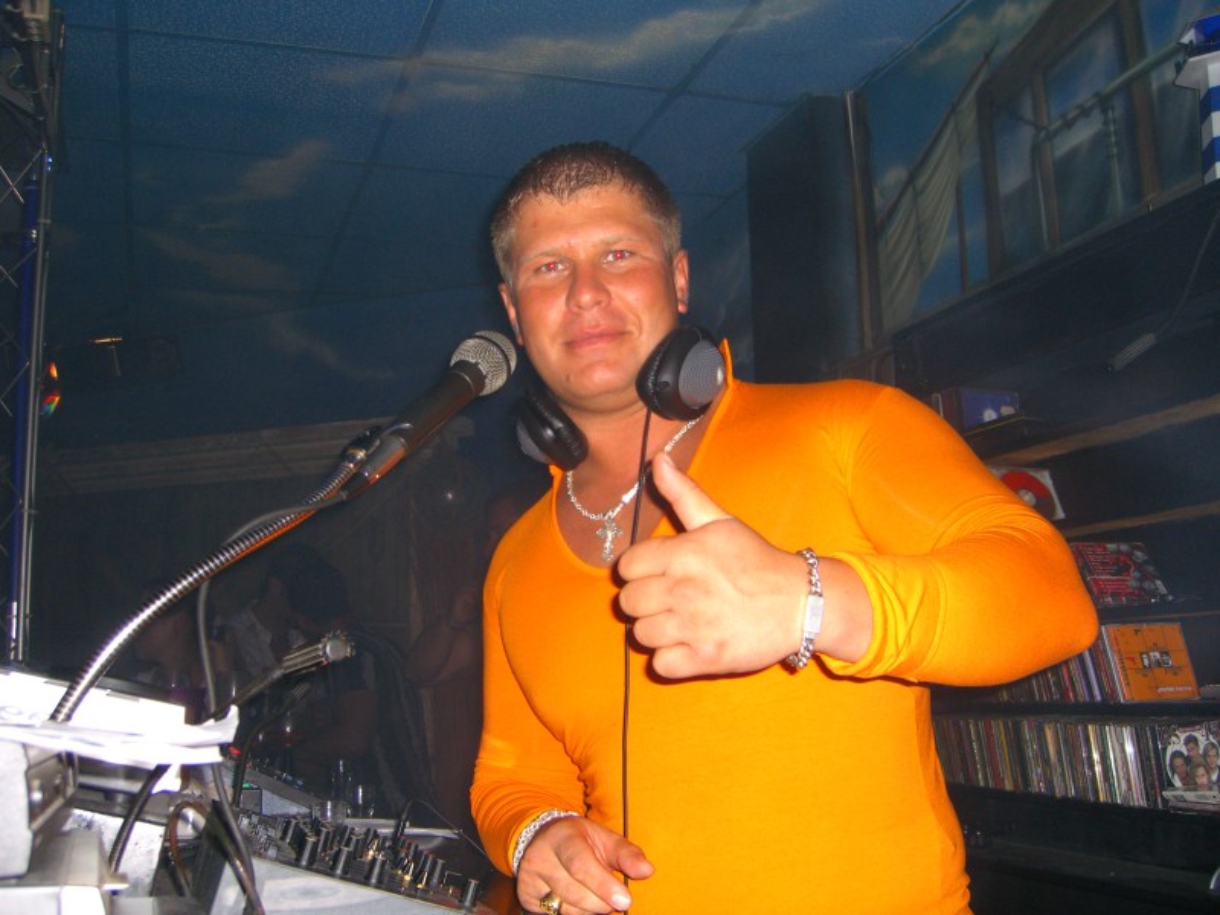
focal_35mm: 38
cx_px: 610
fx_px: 1339
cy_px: 458
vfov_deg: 37.7
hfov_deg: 49.0
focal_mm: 7.9
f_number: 2.8
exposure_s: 1/60
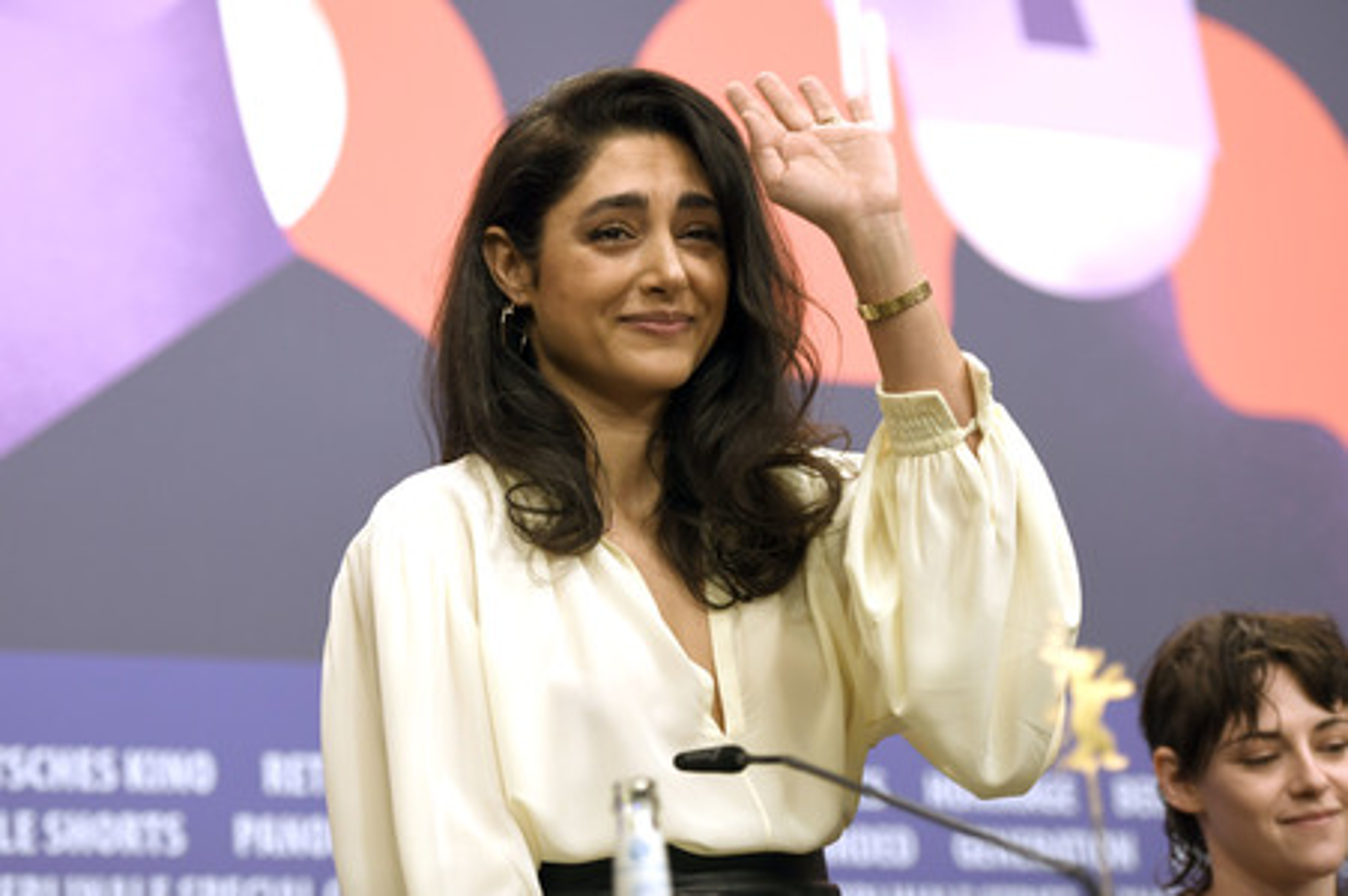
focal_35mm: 100
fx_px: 3742
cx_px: 674
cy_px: 448
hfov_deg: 20.4
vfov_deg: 13.7
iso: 1000
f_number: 3.2
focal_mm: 100
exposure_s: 1/400
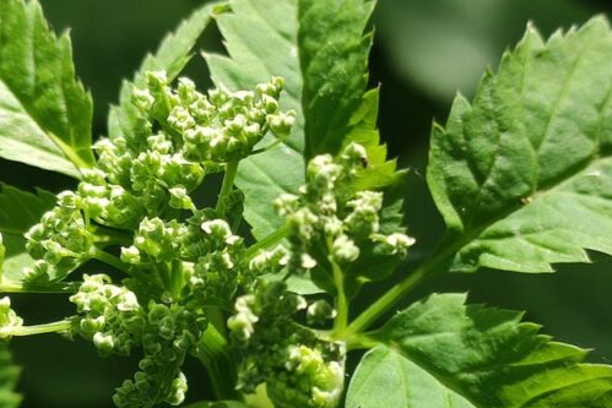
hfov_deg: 18.4
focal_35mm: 111
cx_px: 286
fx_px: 1887
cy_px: 293
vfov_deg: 12.3
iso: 174
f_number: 1.75
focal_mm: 4.77
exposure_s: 1/100
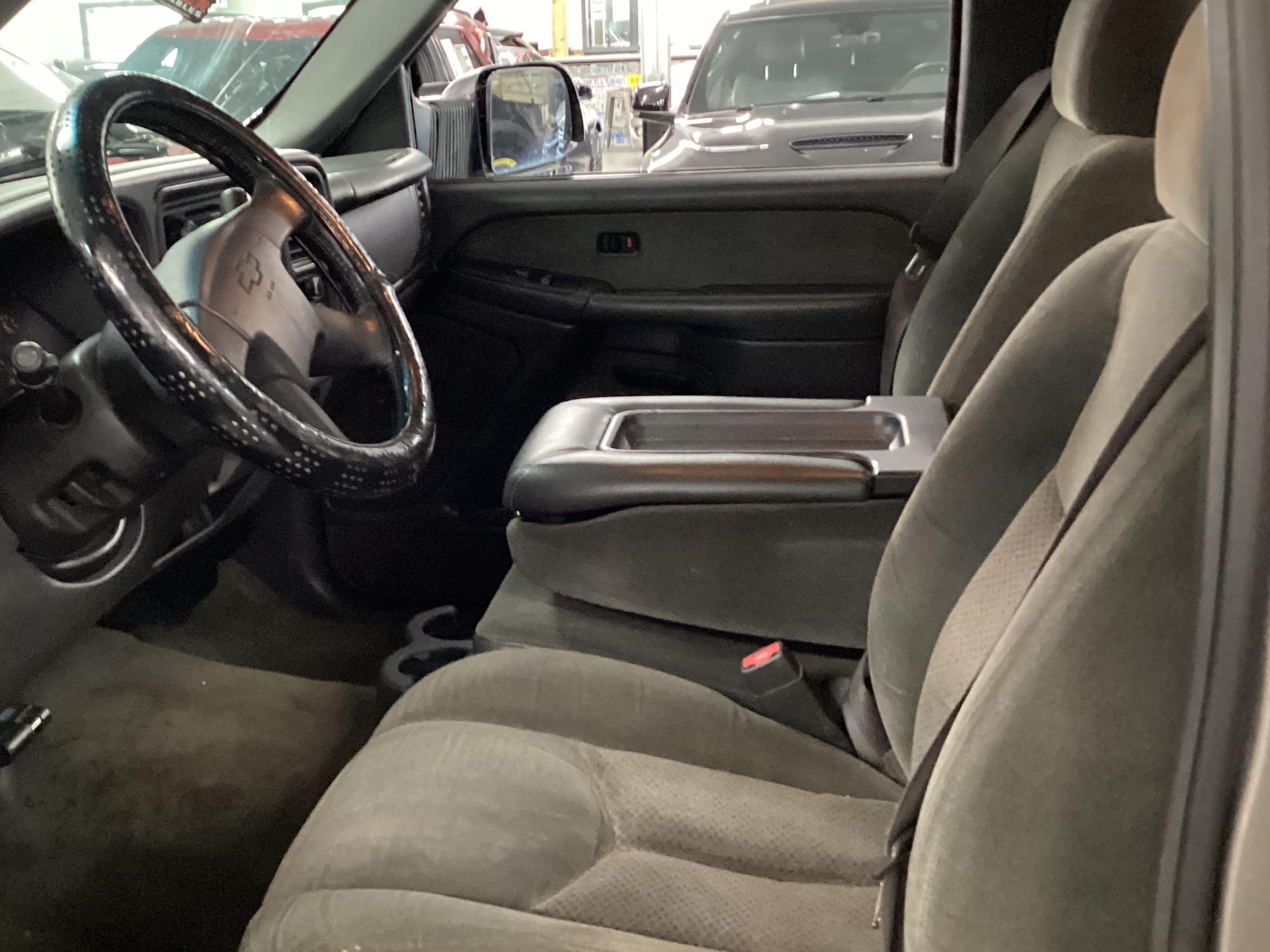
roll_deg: +2.0
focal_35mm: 44
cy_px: 467
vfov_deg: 32.9
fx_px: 1614
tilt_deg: -16.8
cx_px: 528
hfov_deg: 42.8
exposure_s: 1/20
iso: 640
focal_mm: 3.3
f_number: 2.4
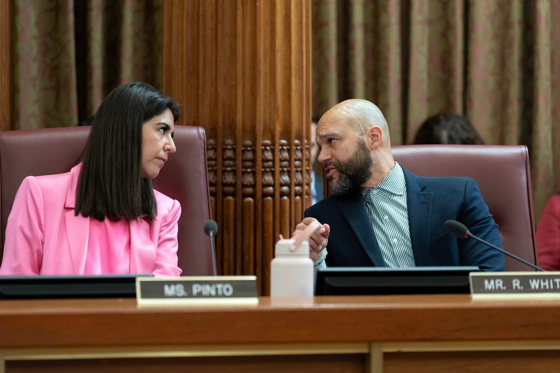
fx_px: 2597
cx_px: 280
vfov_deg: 8.2
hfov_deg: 12.3
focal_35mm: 167
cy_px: 186
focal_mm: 167
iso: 1250
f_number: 3.2
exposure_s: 1/200
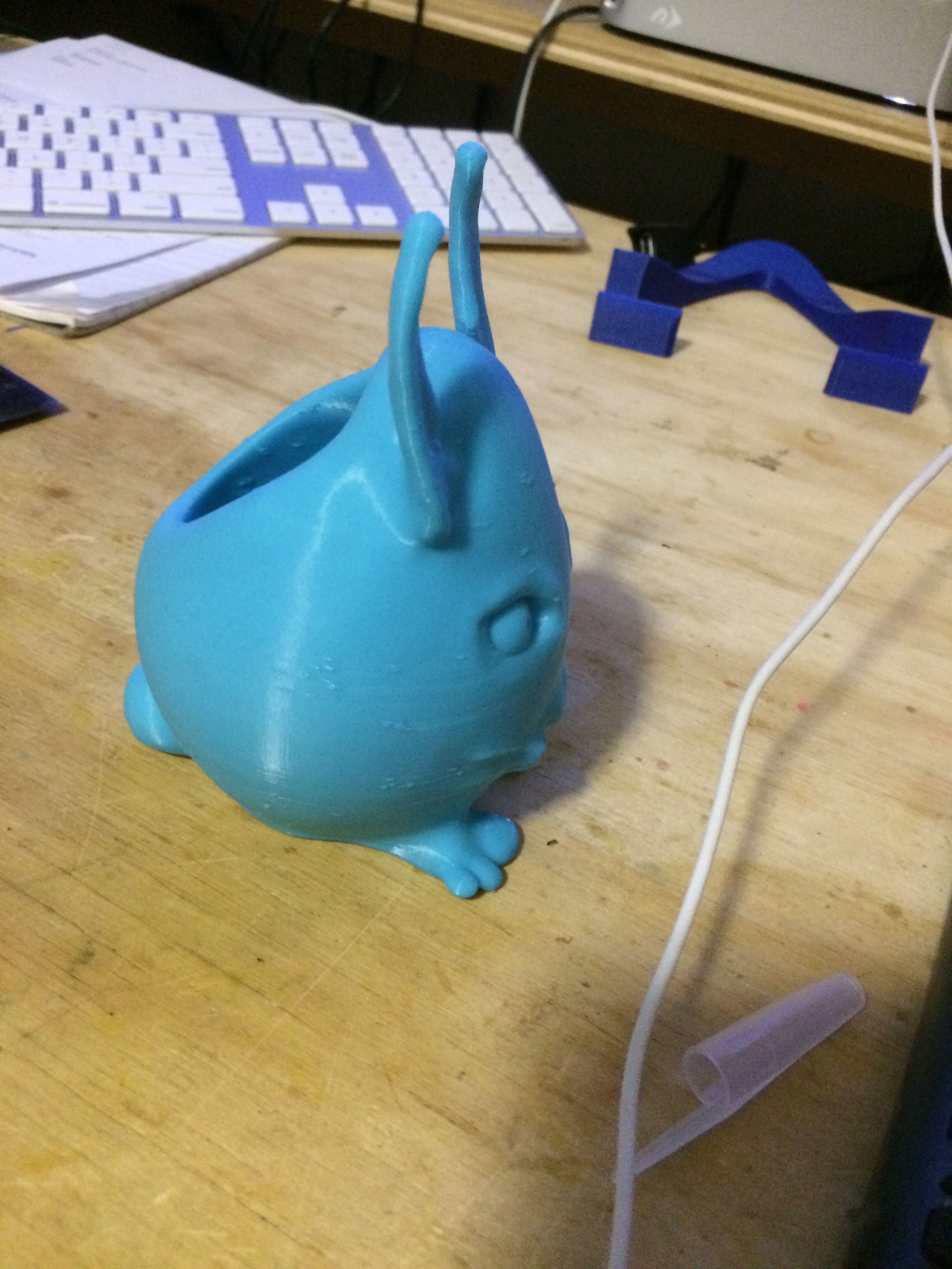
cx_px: 476
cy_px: 634
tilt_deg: -37.0
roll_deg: -10.1
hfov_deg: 48.2
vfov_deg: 61.7
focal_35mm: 29
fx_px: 1063
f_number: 2.2
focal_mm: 4.15
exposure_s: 1/15
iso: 400
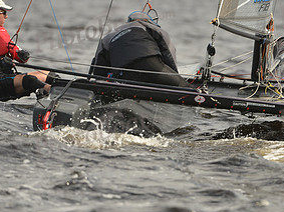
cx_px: 228
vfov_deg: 1.9
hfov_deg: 2.5
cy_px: 66
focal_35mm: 789
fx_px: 6470
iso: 250
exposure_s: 1/1000
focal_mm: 400
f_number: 5
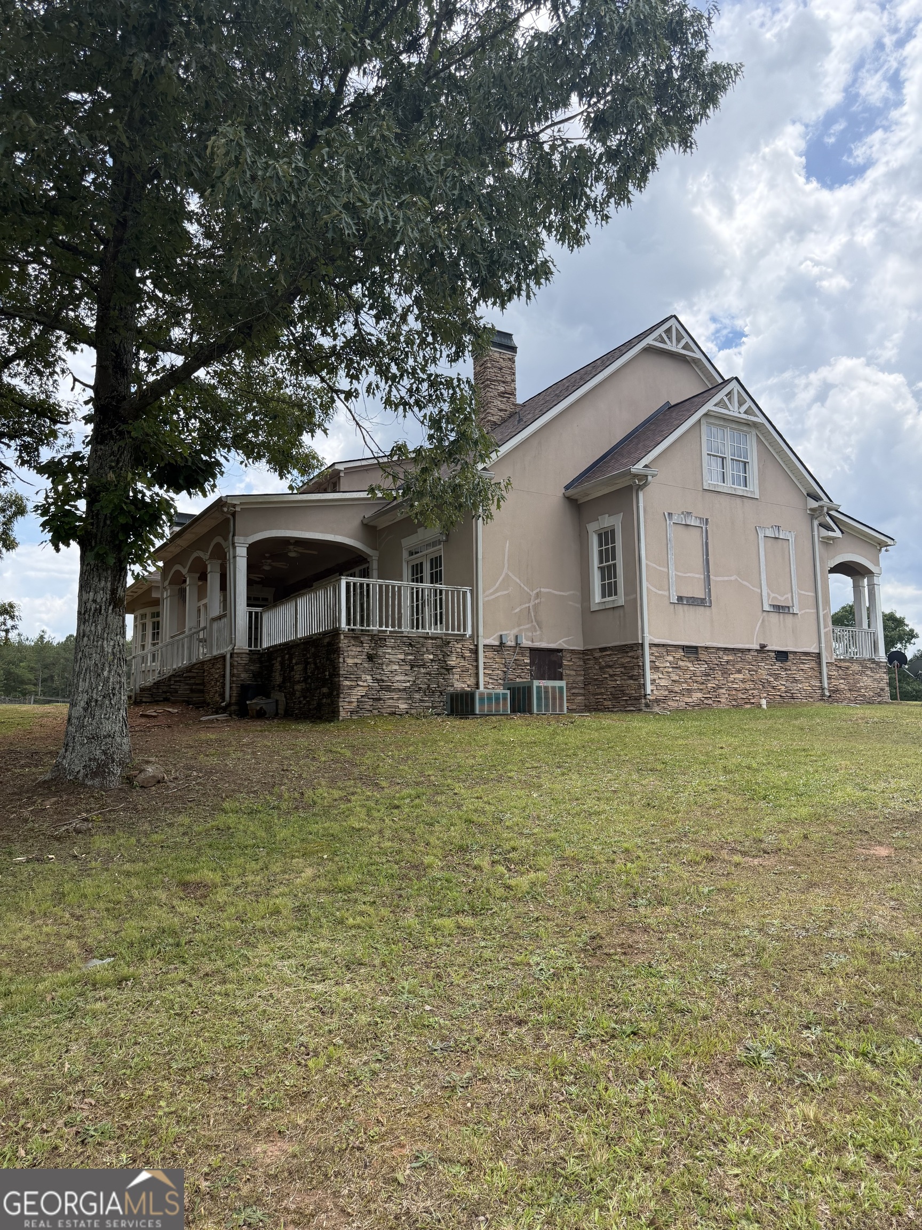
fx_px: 852
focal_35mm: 24
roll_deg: +0.3
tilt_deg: +7.6
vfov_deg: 71.6
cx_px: 461
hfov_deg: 56.8
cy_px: 615
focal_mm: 6.76
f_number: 1.78
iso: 100
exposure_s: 1/2907
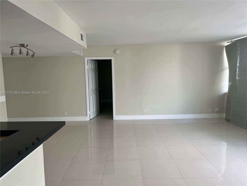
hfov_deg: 67.3
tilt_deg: -6.3
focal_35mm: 26
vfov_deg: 53.1
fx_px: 186
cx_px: 124
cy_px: 93
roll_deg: +1.4
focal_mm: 5.7
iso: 40
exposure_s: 1/211
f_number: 1.5
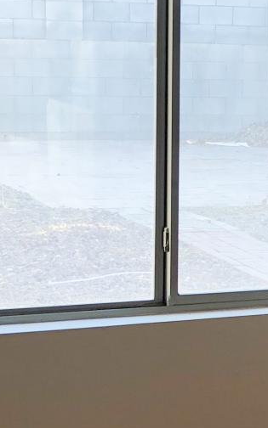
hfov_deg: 10.6
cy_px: 309
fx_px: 1426
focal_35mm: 122
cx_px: 325
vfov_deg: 17.0
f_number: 1.8
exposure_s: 1/61
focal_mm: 3.99
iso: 40
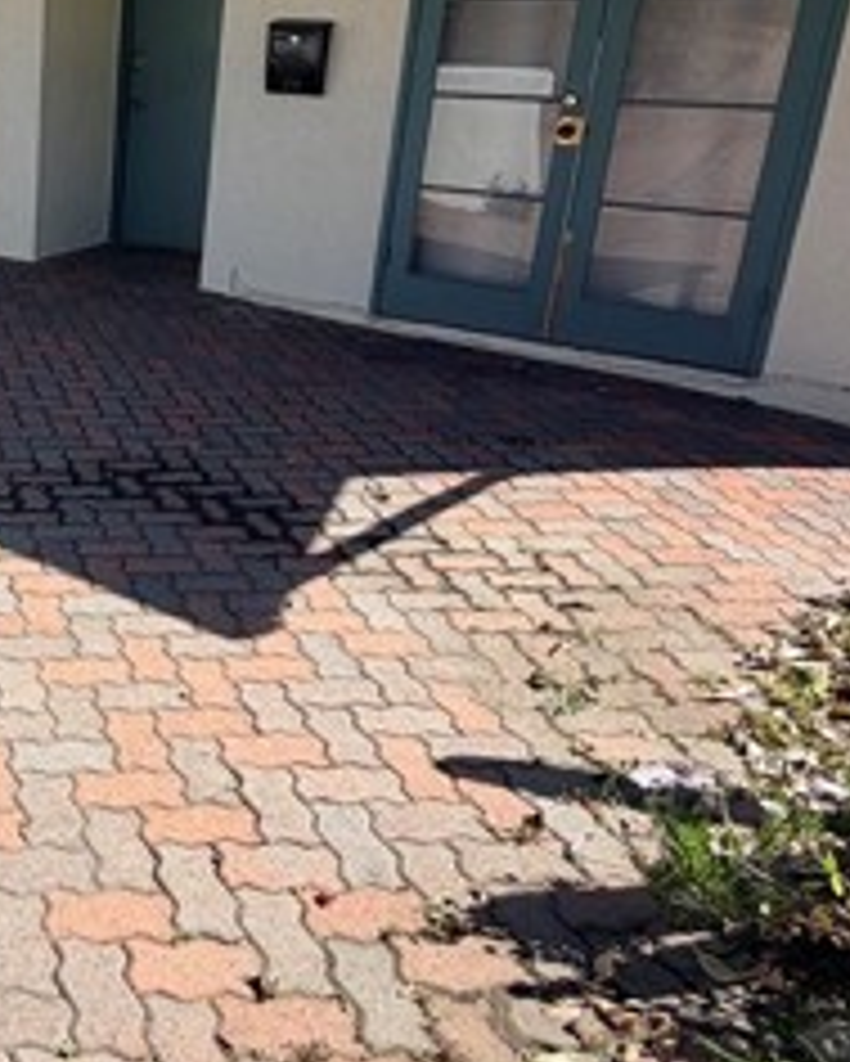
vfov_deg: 48.8
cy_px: 428
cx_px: -67
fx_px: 1163
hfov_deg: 35.0
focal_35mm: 37
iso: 25
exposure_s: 1/770
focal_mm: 2.22
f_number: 2.2
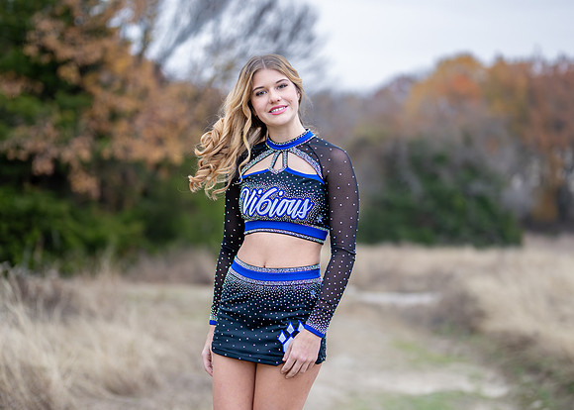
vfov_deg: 19.1
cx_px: 285
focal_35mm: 75
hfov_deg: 26.5
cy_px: 180
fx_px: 1217
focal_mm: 50
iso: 400
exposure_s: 1/1000
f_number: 1.2
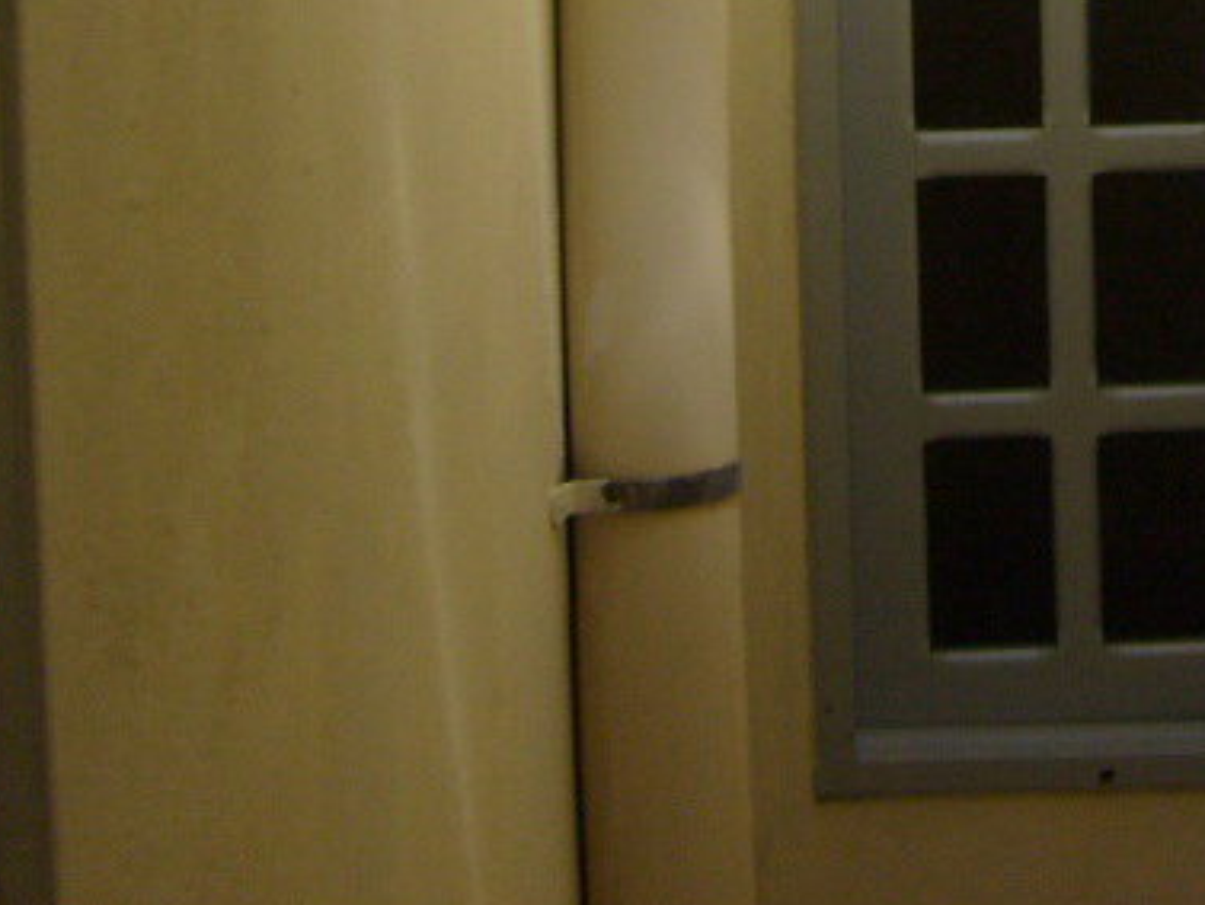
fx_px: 3308
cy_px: -310
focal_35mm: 95
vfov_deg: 14.8
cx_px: 1131
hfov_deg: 20.2
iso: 80
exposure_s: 1/350
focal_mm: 5.8
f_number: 7.1
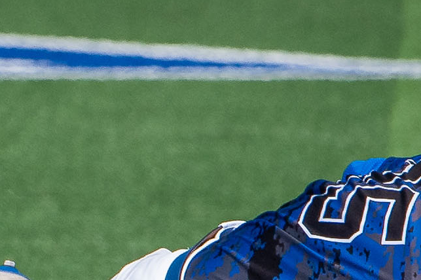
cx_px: -10
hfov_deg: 1.1
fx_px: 21669
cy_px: 454
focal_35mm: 1854
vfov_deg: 0.7
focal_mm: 200
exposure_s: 1/4000
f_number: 5.6
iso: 160
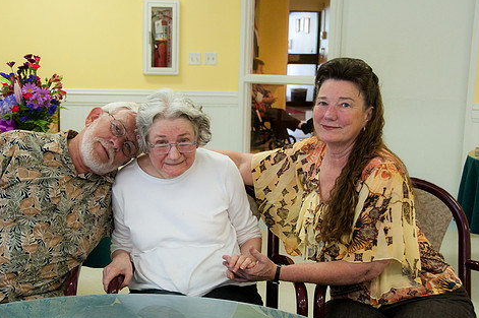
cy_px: 183
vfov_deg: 21.0
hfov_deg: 31.1
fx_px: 859
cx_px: 191
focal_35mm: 65
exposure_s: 1/30
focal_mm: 35
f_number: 5
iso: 640
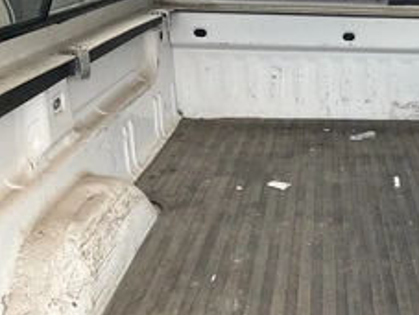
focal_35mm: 51
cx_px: 367
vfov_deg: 28.6
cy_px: 138
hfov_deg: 35.5
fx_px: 618
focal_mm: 3
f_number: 1.8
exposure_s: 1/122
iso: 50
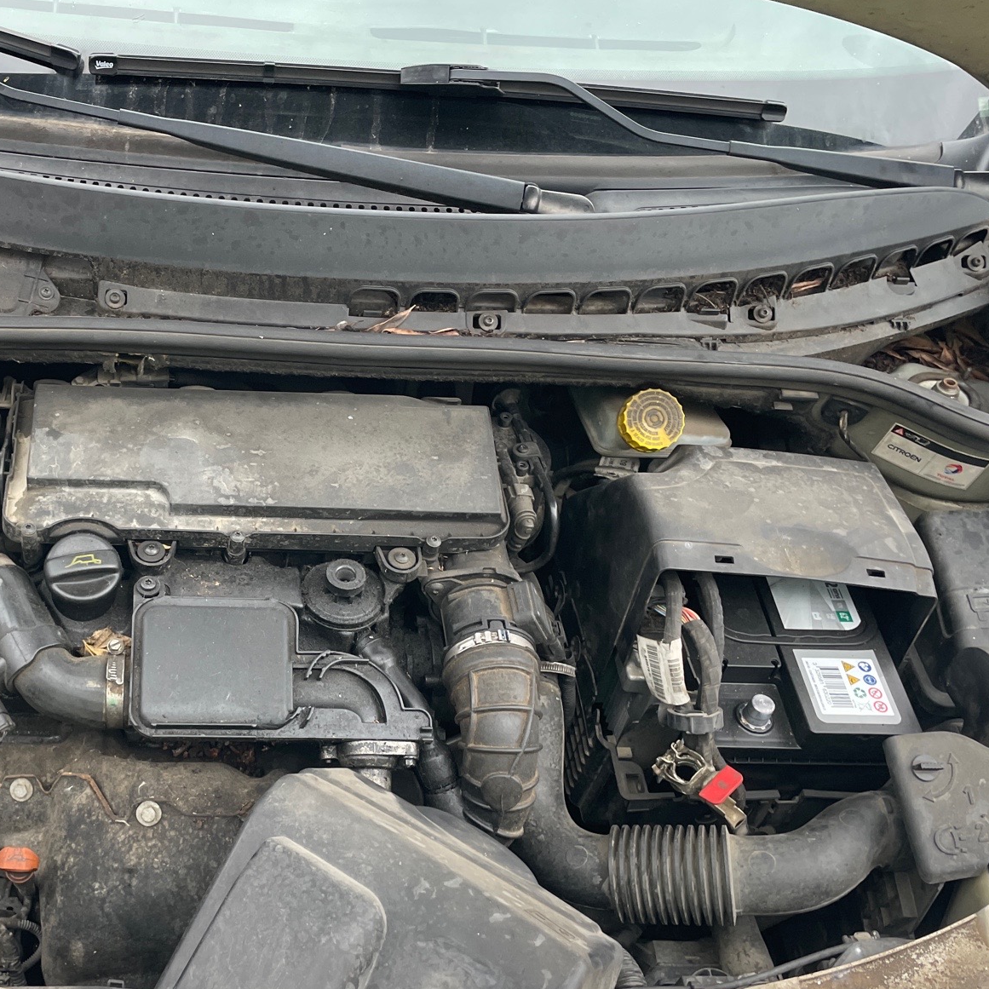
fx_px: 1228
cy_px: 557
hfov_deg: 42.8
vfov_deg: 43.8
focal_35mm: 38
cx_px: 276
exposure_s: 1/96
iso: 125
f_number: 1.6
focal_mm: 4.2
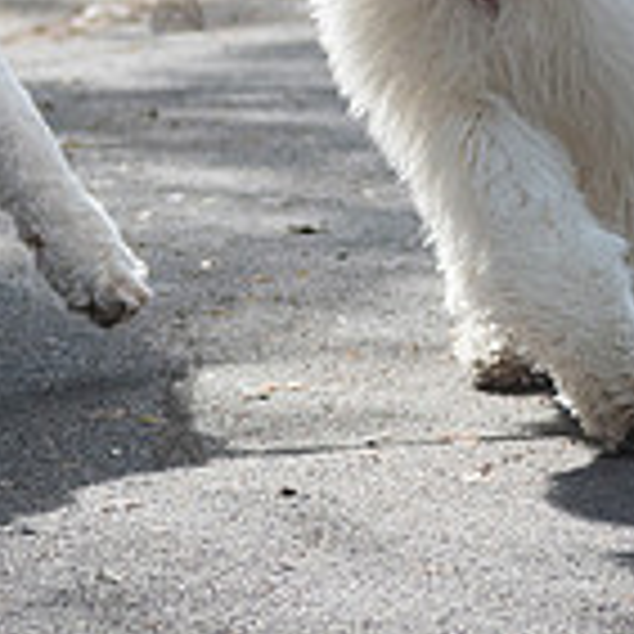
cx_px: 294
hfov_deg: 4.1
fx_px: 8807
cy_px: -96
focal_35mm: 425
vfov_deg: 4.1
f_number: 4
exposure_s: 1/4000
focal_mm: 86
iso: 1000
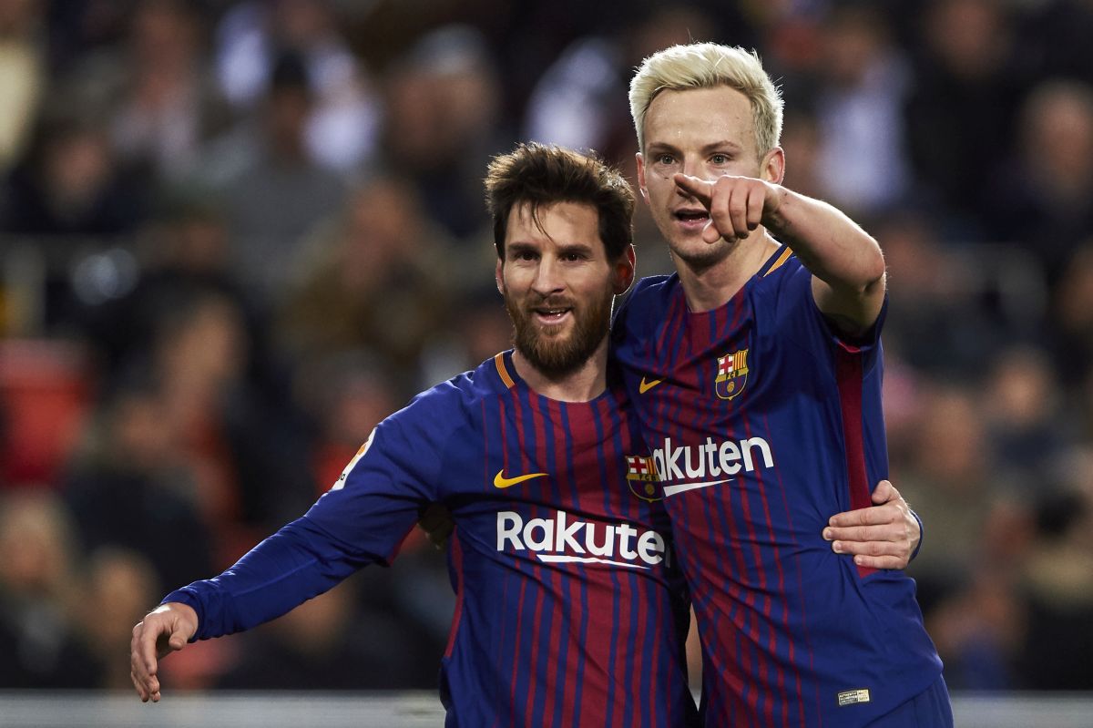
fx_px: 16691
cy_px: 364
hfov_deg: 3.8
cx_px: 546
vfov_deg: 2.5
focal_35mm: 550
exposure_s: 1/1250
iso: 2500
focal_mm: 550
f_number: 4
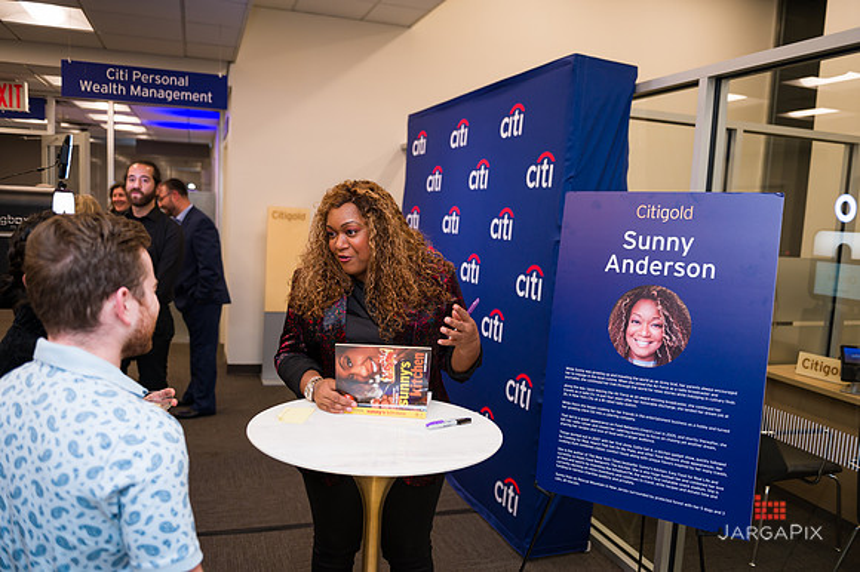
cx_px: 430
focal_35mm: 29
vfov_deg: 44.9
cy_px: 286
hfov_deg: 63.7
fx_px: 692
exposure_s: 1/160
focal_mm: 29
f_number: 3.2
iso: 400
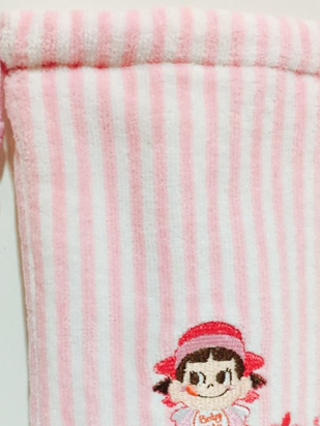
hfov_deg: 32.2
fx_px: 555
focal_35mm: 45
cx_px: 168
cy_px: 307
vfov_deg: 41.1
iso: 64
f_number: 2.2
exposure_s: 1/33
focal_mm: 4.15
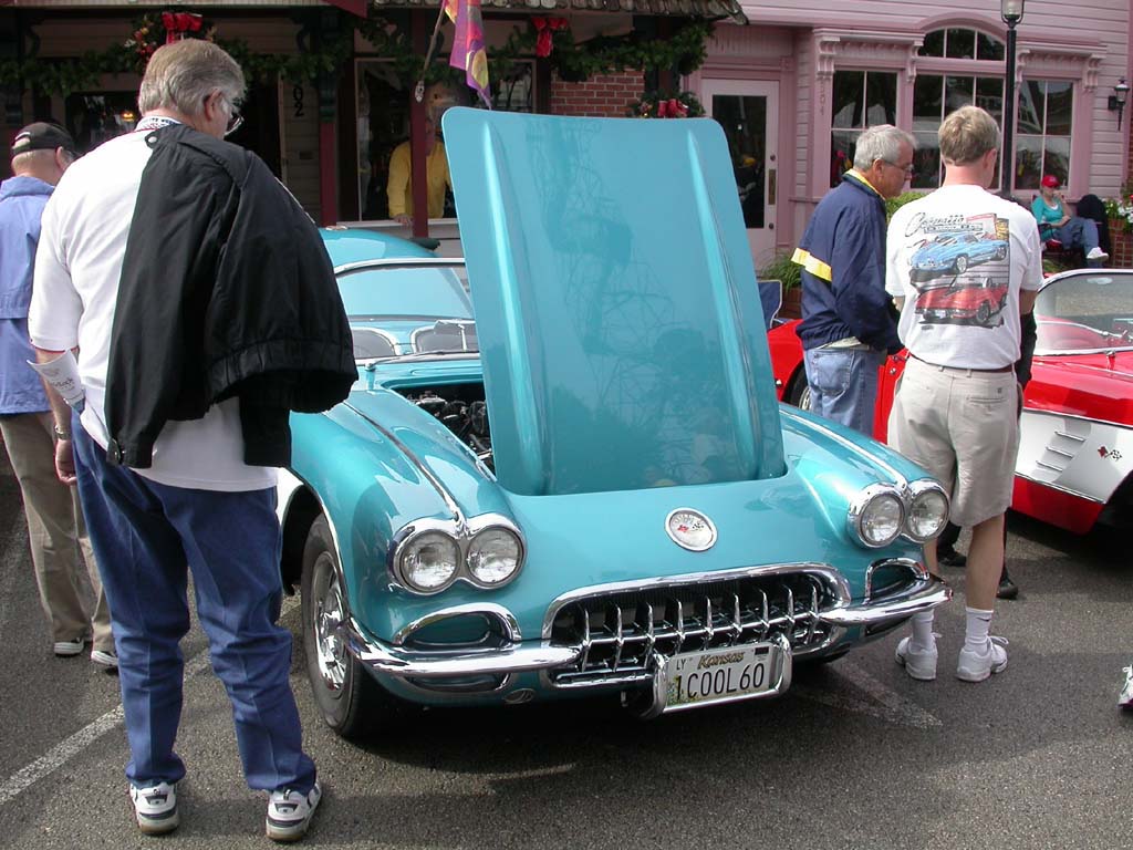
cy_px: 425
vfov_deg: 37.7
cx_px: 566
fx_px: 1244
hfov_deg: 49.0
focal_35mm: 38
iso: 100
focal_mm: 7.85
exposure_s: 1/203
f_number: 6
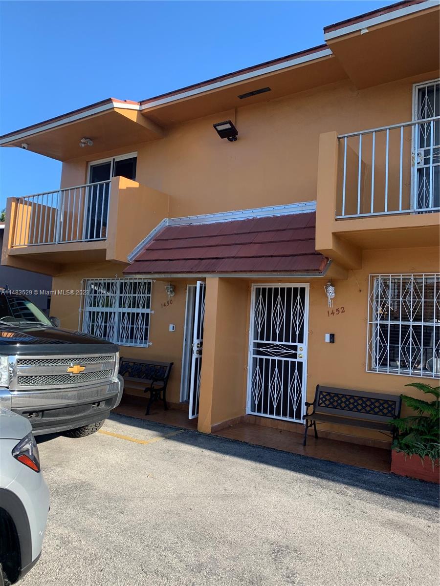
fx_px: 441
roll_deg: -2.8
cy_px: 293
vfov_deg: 67.3
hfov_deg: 53.1
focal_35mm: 26
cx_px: 220
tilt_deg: +5.1
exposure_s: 1/669
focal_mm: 4.25
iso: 25
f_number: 1.8
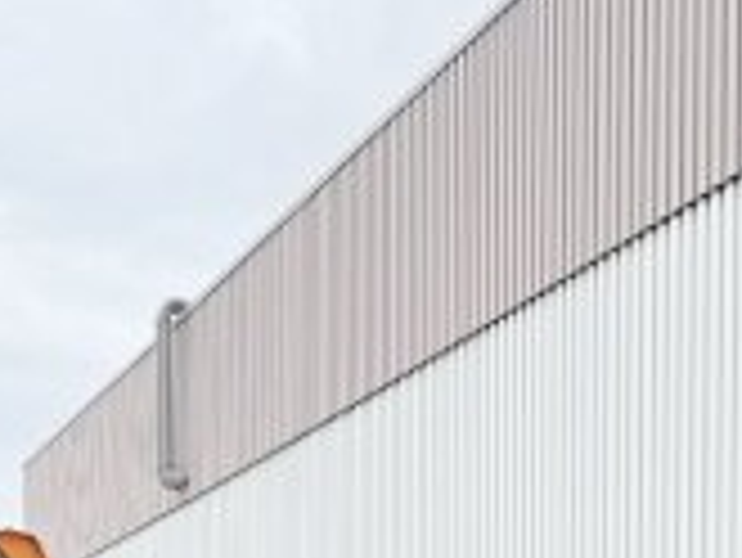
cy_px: 846
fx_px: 1995
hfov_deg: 21.1
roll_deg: +1.6
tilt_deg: -0.1
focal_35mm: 93
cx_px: 409
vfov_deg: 14.8
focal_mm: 6.86
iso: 80
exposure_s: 1/2506
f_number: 1.78
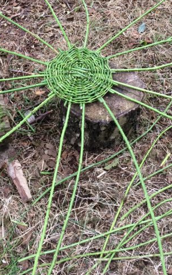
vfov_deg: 39.0
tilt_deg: -47.1
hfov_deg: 25.8
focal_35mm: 50
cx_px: 83
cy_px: 60
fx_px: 375
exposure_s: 1/33
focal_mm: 4.15
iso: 50
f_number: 2.2
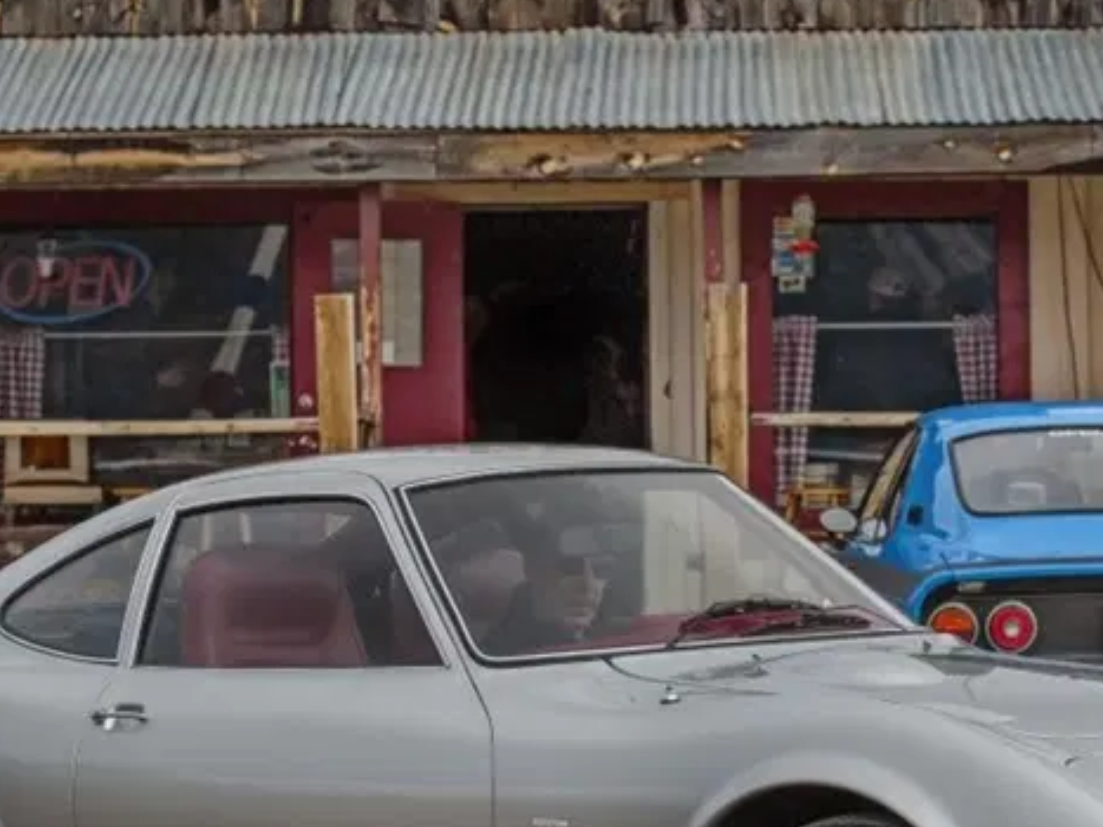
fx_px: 5511
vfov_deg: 8.6
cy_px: 324
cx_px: 593
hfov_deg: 11.4
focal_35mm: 173
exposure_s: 1/2000
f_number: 5
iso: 200
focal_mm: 70
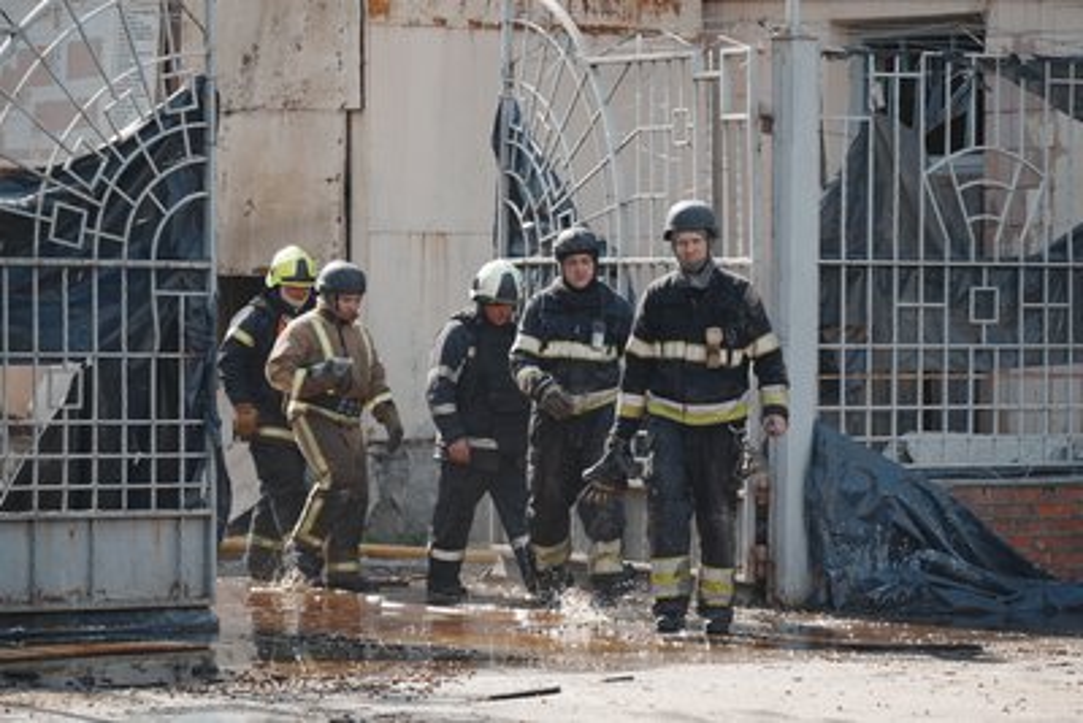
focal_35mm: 170
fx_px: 5116
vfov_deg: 8.1
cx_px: 542
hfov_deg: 12.1
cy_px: 362
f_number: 5.6
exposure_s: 1/200
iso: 100
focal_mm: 170
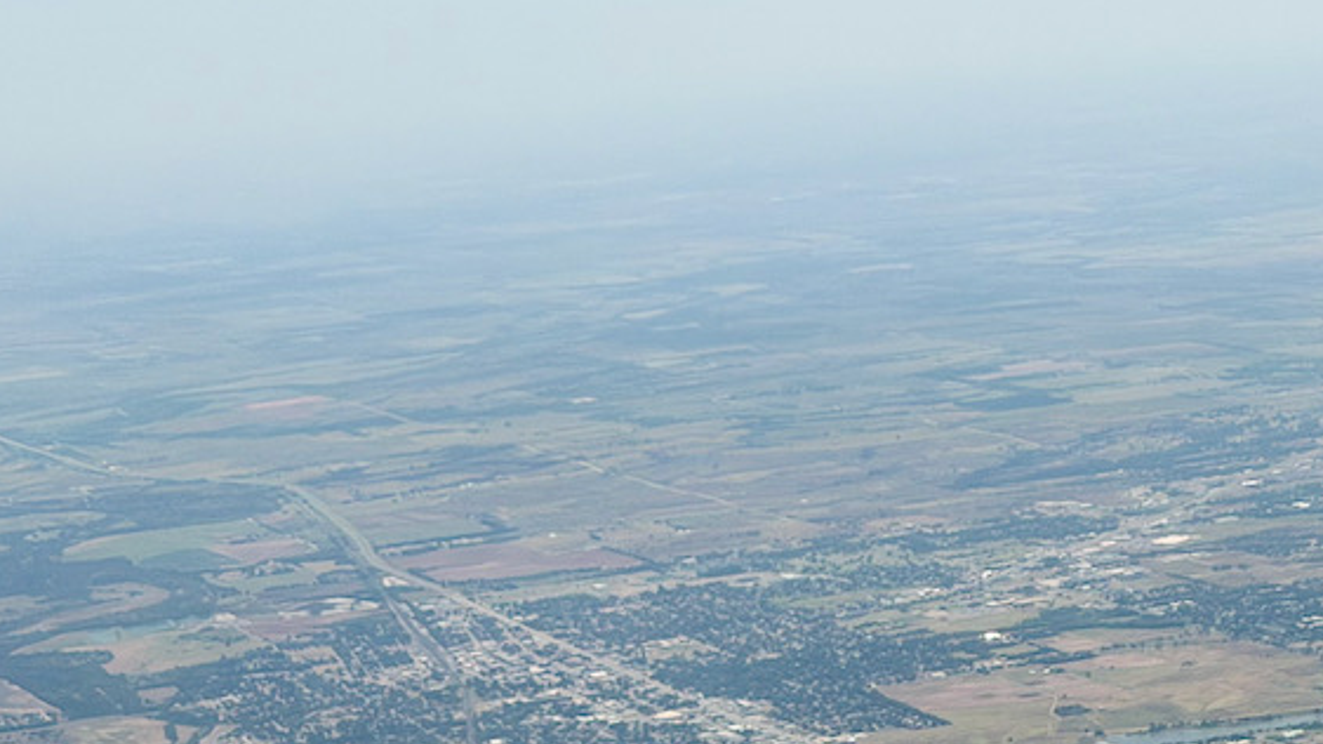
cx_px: 1104
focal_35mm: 119
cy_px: 801
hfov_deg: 17.8
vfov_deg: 10.1
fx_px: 4174
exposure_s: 1/6536
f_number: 1.78
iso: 64
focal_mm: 6.76
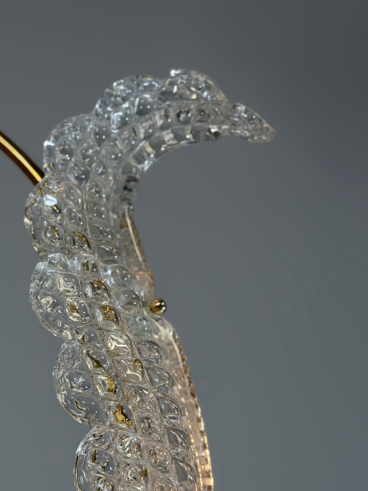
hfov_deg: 20.1
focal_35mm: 73
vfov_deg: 26.5
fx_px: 1034
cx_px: 125
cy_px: 337
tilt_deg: +12.3
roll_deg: +1.1
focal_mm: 6.76
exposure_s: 1/100
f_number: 1.78
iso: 80
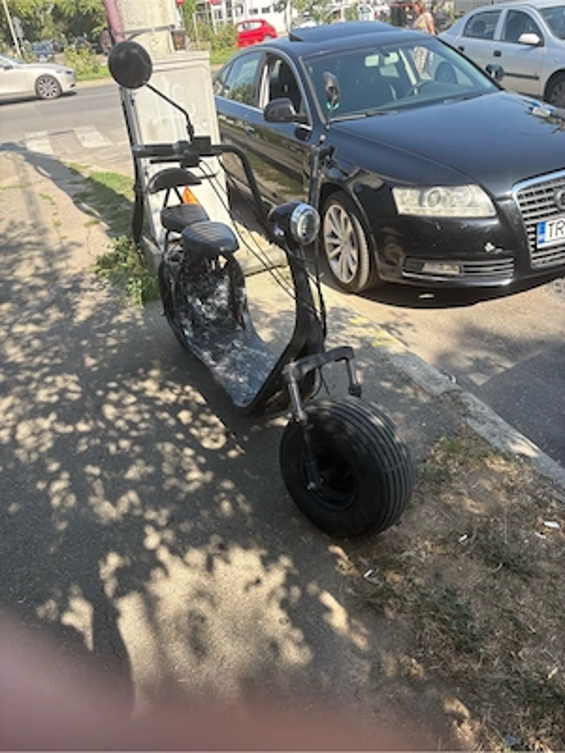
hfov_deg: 53.1
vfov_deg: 67.3
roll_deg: +5.7
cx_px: 282
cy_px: 376
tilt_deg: -30.6
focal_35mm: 26
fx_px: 566
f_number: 1.6
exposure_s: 1/920
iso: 64
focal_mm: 5.96
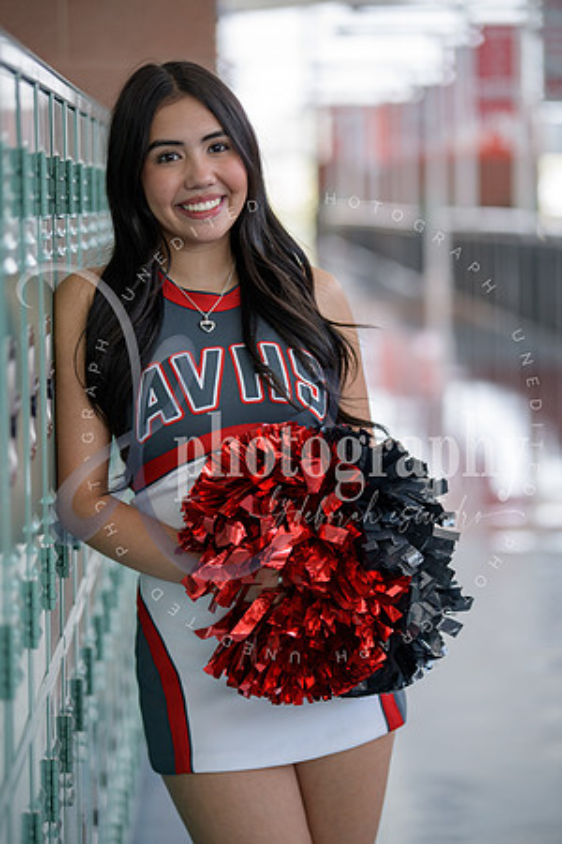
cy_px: 422
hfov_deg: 12.2
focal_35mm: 112
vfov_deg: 18.3
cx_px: 281
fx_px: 2622
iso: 250
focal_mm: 112
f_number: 2.8
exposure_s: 1/125
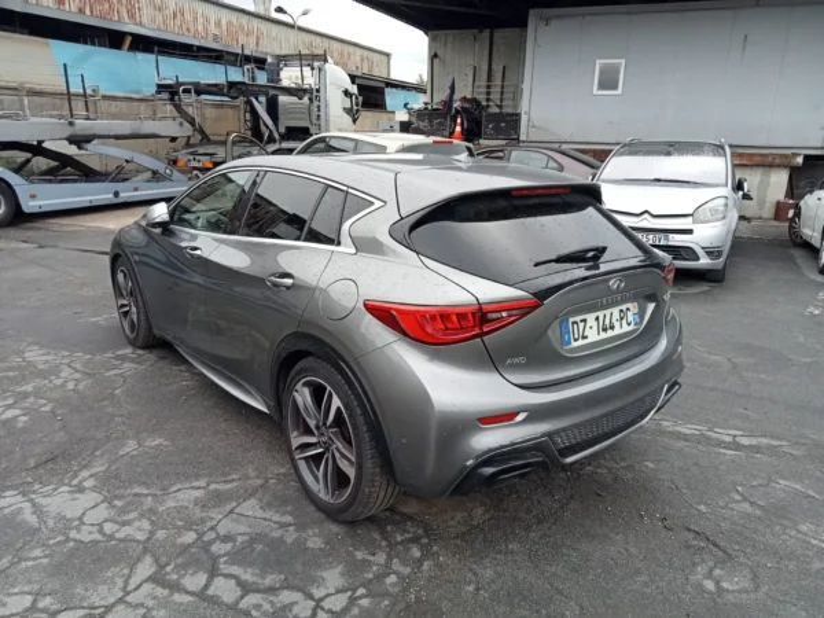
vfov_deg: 49.7
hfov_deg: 63.4
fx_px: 667
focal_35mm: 28
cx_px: 412
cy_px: 309
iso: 100
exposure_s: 1/385
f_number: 2.2
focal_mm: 3.46
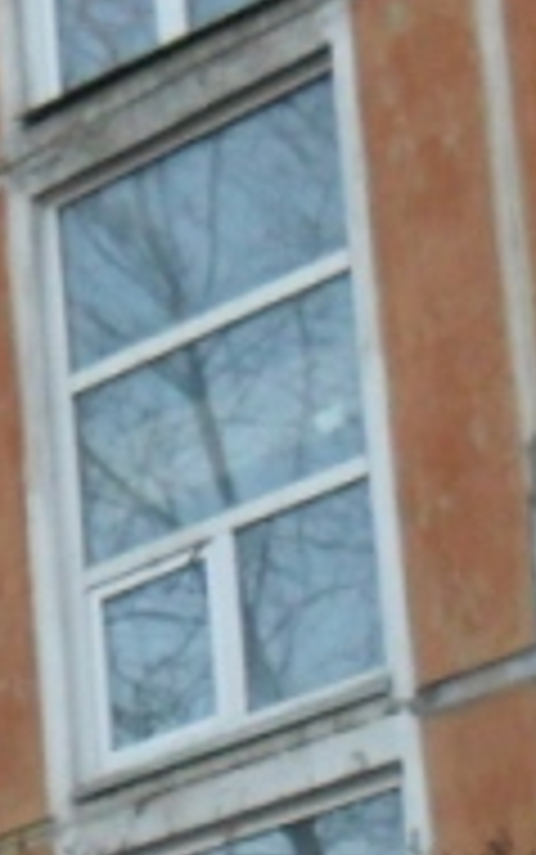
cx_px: -1000
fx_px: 3594
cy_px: 1274
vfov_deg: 12.9
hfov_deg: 7.6
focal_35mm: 154
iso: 120
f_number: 3.5
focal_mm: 4.9
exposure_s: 1/45
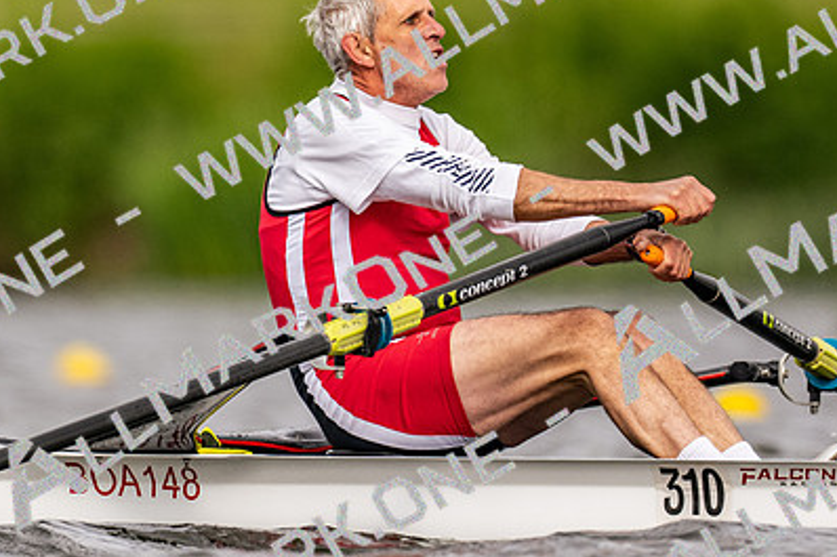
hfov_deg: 1.6
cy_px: 206
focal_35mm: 1311
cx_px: 433
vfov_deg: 1.0
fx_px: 30467
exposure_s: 1/2500
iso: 450
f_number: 4
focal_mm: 600
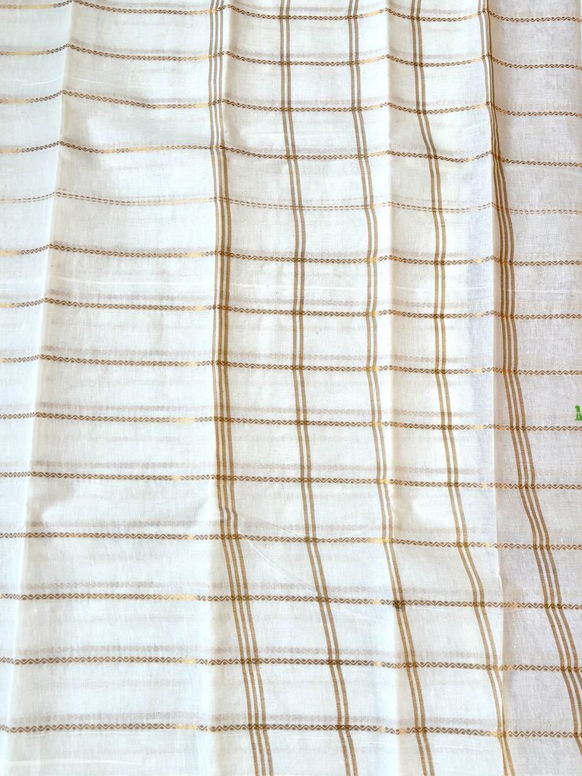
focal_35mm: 34
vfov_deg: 53.9
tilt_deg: -78.8
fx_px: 762
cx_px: 359
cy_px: 390
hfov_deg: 41.6
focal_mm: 5.96
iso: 80
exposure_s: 1/100
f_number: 1.6
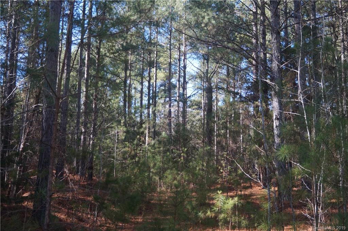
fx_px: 434
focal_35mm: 45
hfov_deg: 43.7
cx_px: 174
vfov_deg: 29.8
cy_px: 116
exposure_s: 1/160
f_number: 4.5
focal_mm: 30
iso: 500
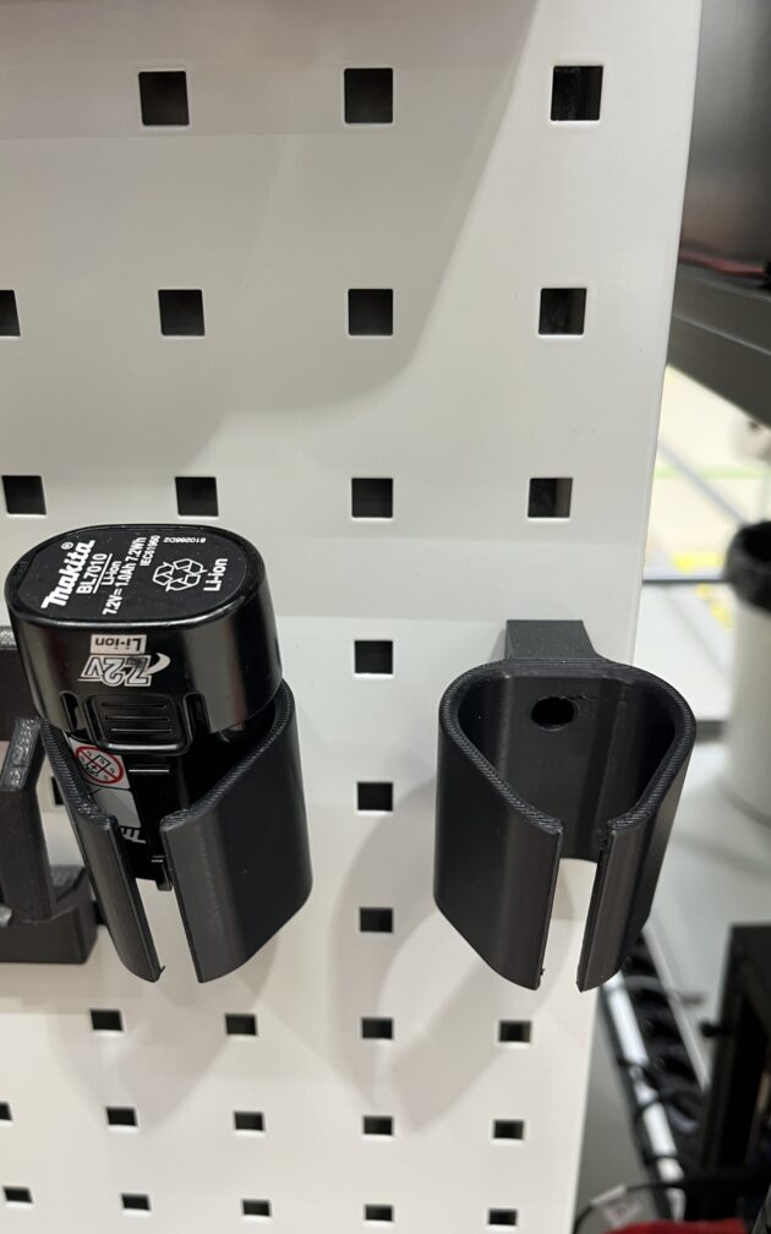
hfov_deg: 44.5
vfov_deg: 66.5
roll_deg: +1.7
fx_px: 941
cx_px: 372
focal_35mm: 28
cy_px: 621
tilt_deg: -25.1
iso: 100
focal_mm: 5.1
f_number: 1.6
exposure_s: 1/50
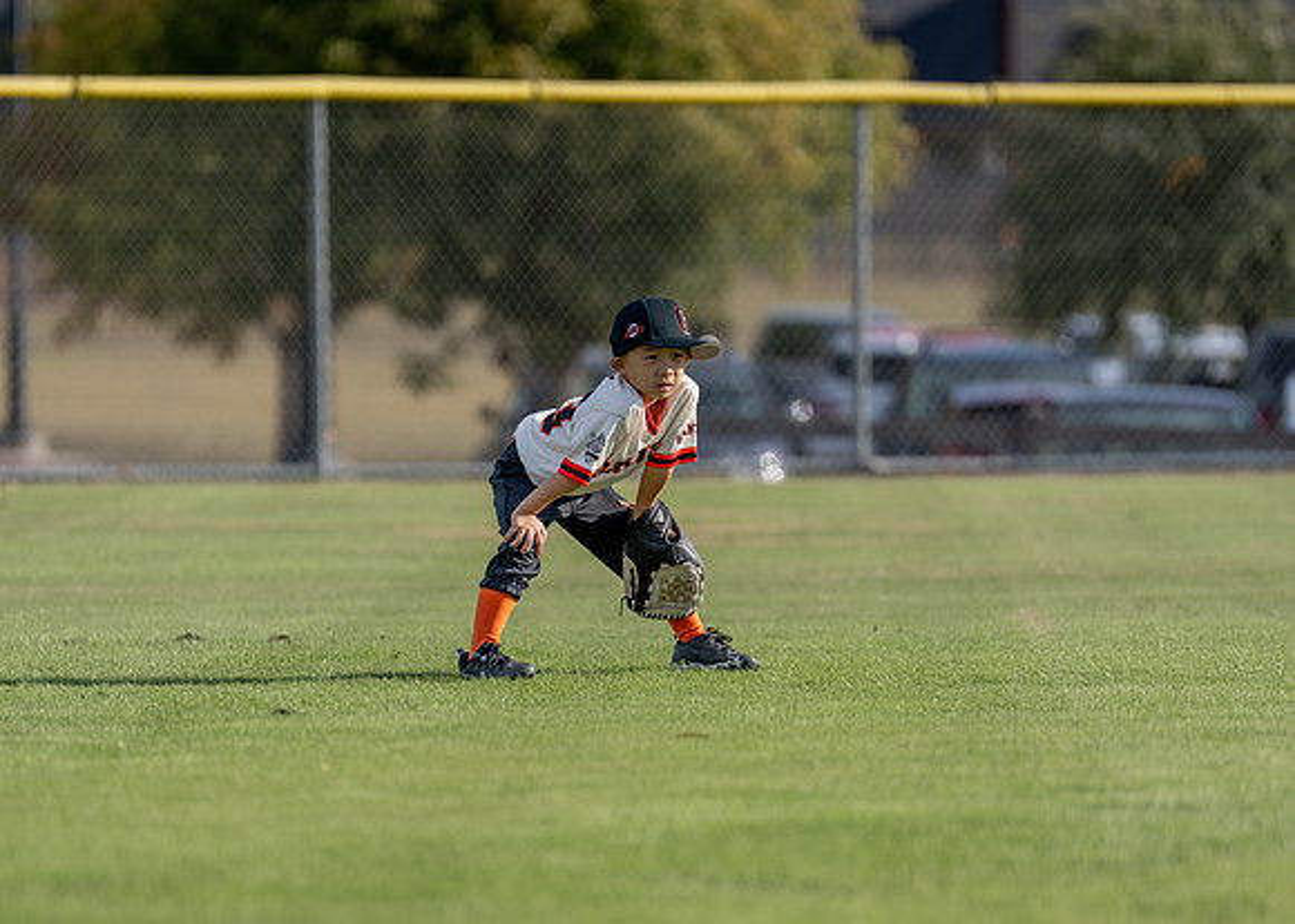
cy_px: 541
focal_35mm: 327
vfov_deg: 4.4
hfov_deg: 6.2
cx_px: 593
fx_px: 12006
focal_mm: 200
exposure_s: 1/1600
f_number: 2.8
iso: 100
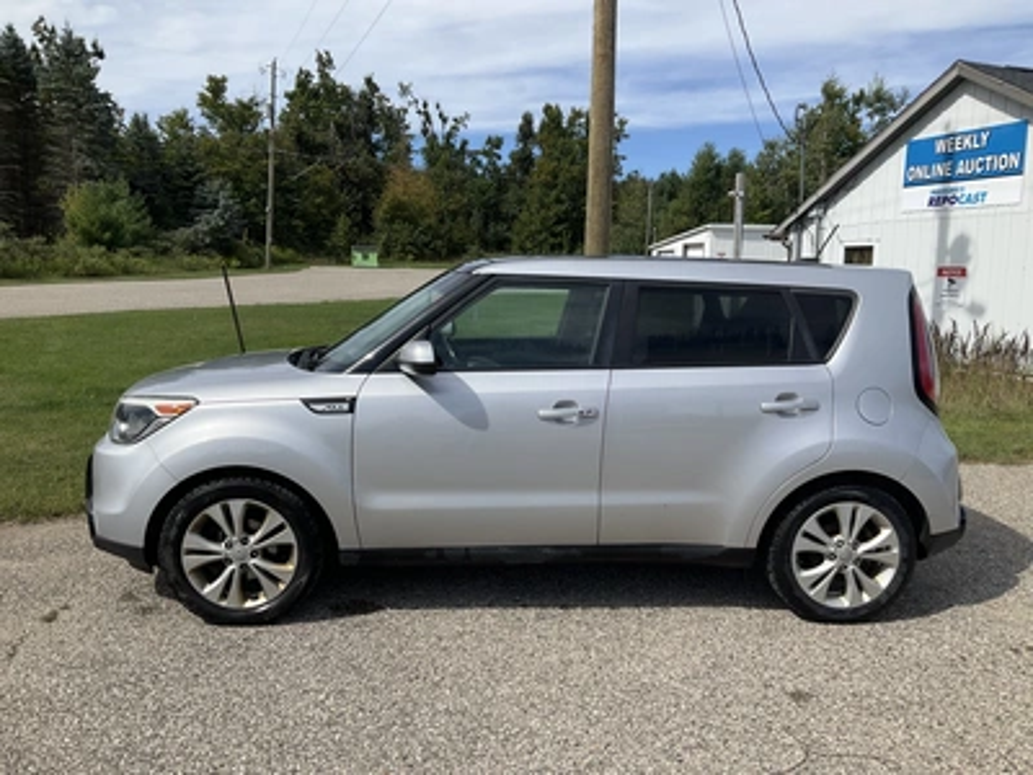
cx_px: 516
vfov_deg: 48.2
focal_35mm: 29
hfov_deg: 61.7
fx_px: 865
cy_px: 388
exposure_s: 1/2320
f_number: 1.8
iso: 25
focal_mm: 3
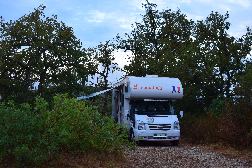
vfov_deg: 25.8
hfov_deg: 37.9
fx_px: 367
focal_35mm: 52
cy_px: 84
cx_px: 126
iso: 400
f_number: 5
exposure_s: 1/60
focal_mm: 35
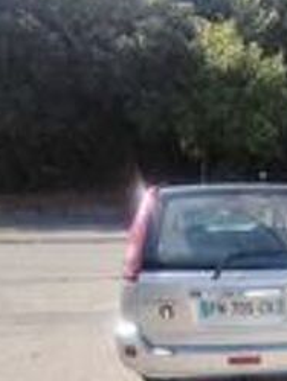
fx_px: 320
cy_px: 306
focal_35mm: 29
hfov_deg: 45.6
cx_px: 234
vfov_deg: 57.0
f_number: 2.2
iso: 100
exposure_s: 1/899
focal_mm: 1.43
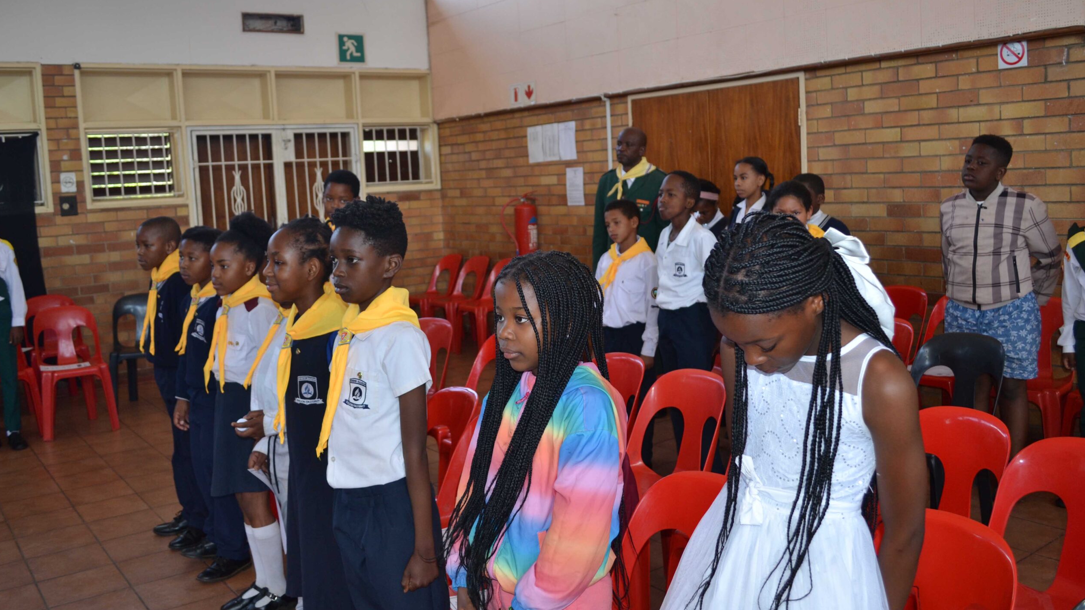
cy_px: 267
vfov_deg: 36.6
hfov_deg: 61.0
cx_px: 541
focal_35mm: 32
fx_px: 921
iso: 320
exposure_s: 1/125
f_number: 4
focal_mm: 20
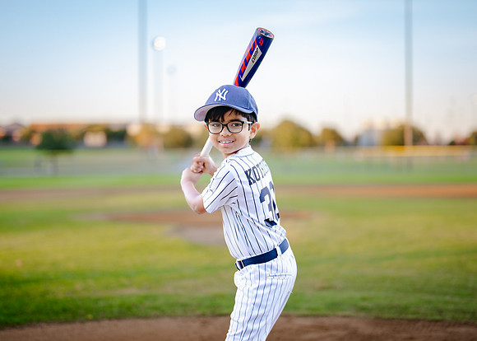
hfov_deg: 32.6
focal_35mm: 60
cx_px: 229
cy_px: 173
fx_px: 815
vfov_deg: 23.6
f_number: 1.2
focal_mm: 50
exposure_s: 1/1000
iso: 250
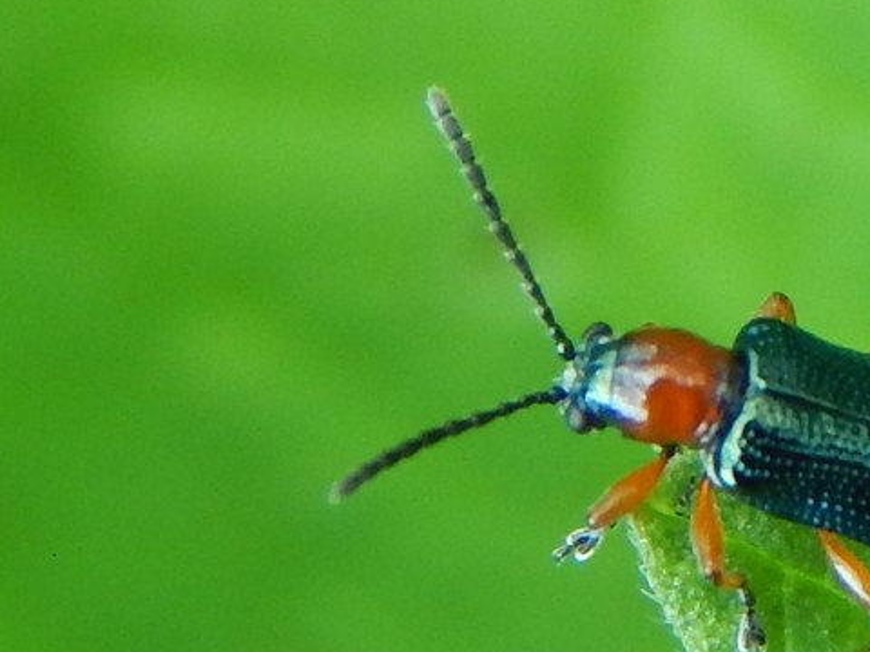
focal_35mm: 185
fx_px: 4650
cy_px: 379
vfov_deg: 8.0
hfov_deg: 10.6
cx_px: 759
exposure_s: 1/80
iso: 125
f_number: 4.5
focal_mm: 18.7
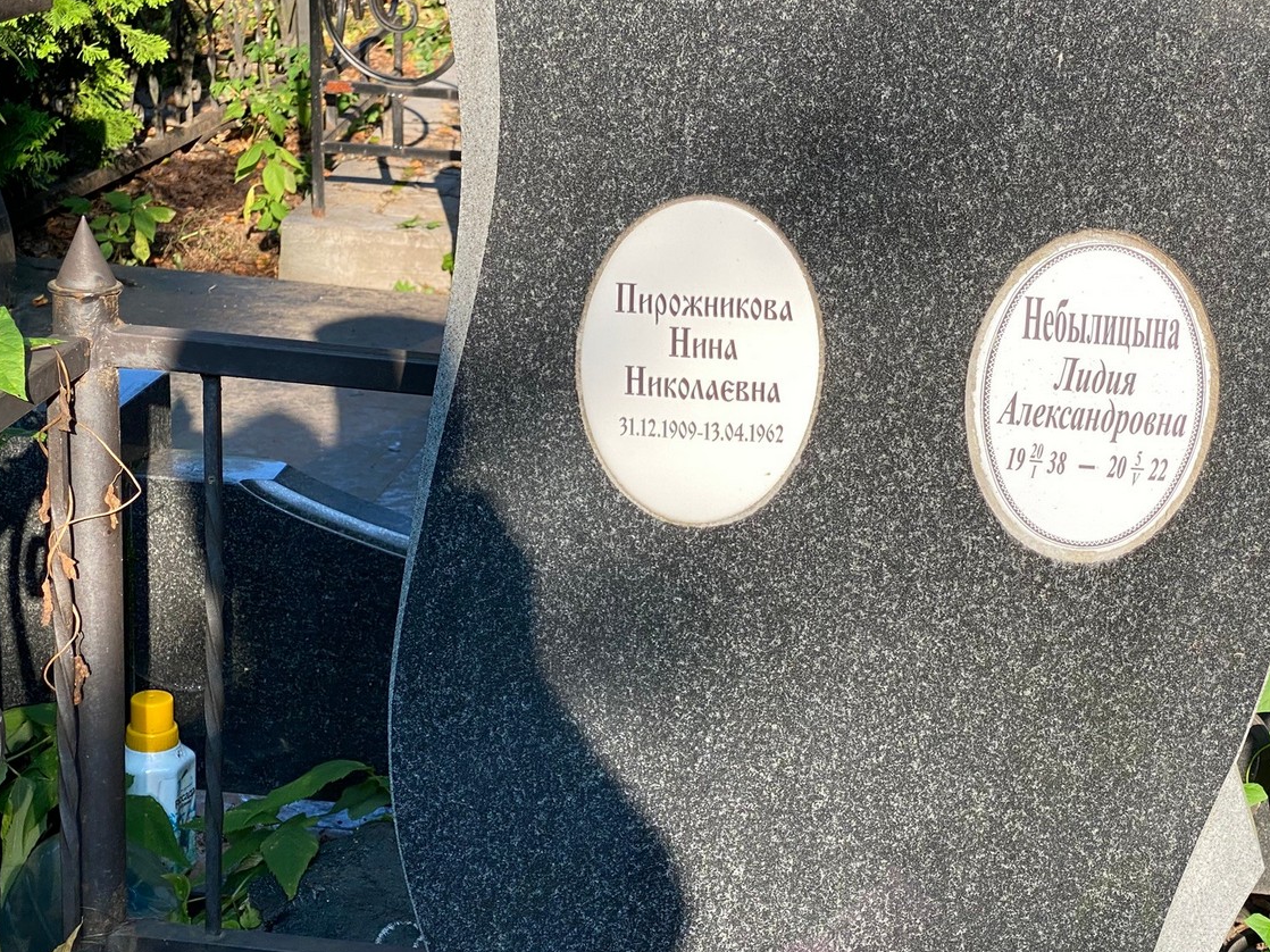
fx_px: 2458
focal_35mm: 67
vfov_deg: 21.9
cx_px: 802
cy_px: 481
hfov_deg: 28.9
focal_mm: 6
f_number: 2
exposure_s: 1/223
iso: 20
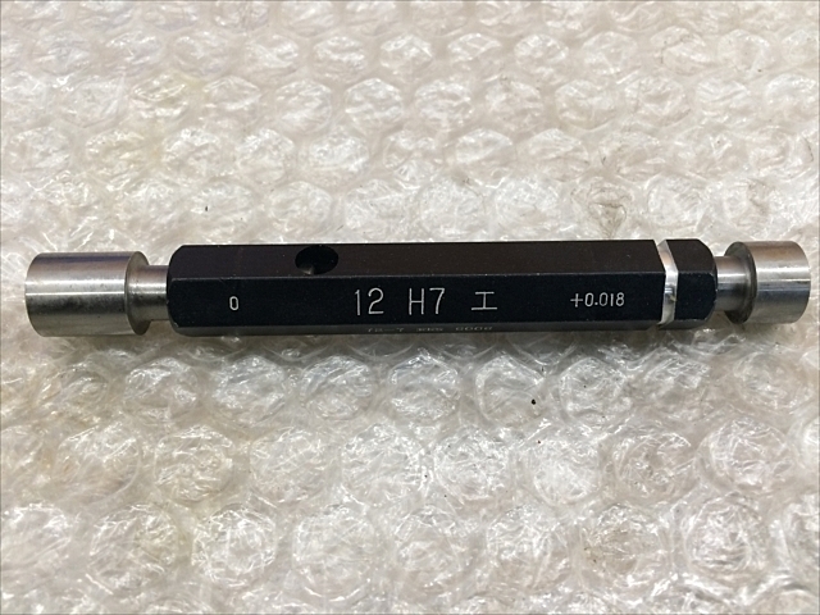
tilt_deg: -58.9
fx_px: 687
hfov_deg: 61.7
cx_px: 410
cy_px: 308
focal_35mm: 29
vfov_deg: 48.2
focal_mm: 4.15
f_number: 2.2
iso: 64
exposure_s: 1/30
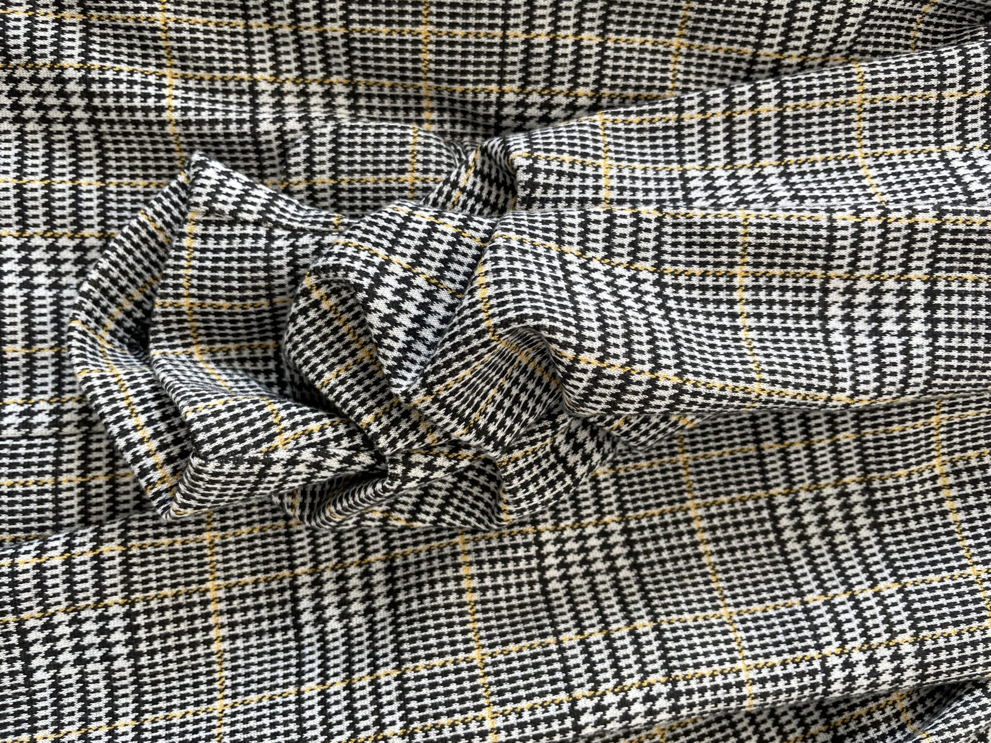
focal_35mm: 26
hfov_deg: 67.3
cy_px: 372
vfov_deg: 53.1
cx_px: 496
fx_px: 744
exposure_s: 1/121
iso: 100
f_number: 1.6
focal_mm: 4.2
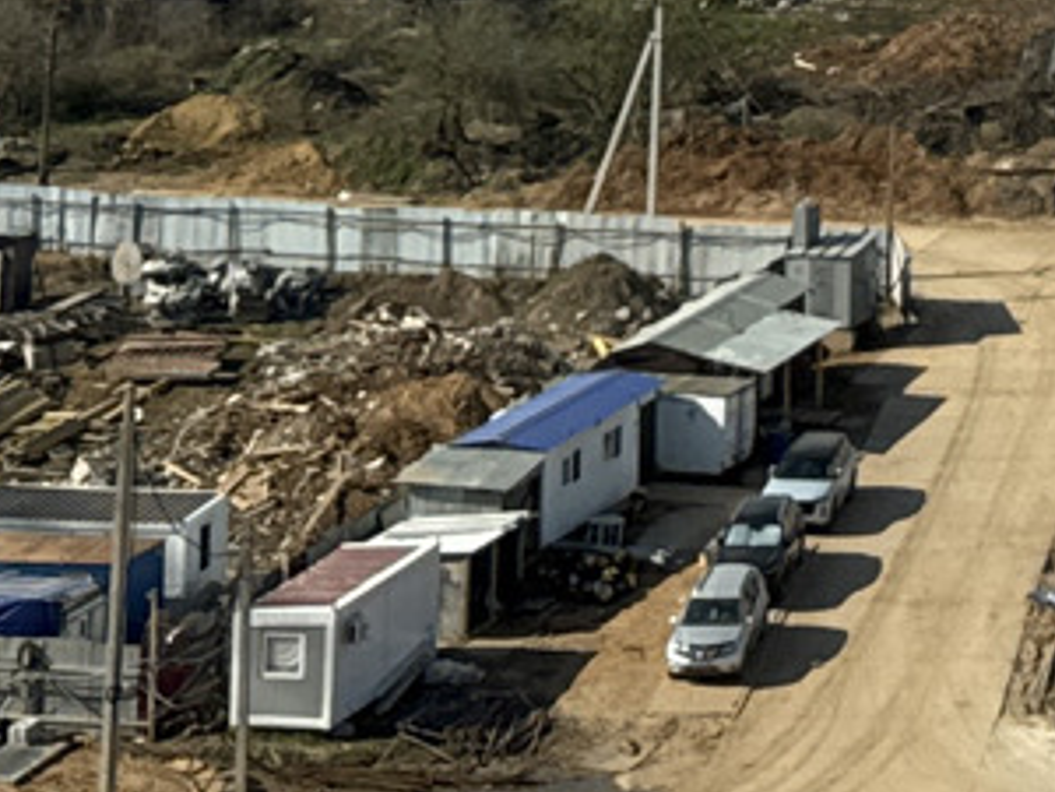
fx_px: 4876
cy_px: -1264
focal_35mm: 160
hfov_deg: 11.7
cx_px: 1692
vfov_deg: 8.3
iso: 80
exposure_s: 1/4049
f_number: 1.78
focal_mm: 6.76
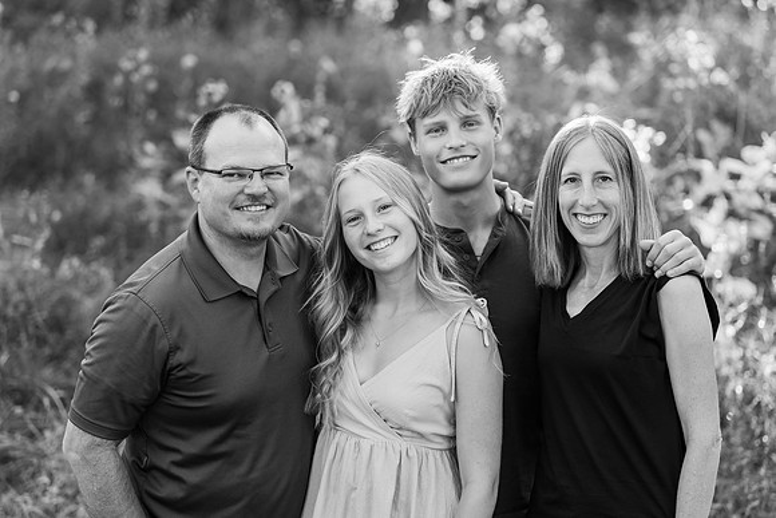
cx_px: 388
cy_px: 259
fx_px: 2156
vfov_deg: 13.7
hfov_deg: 20.4
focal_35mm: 100
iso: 200
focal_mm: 100
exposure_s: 1/160
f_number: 3.2
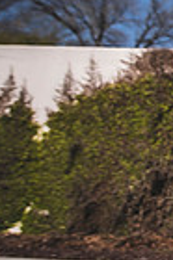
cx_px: 524
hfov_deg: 11.4
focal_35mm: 61
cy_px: 44
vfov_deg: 31.9
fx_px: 441
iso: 100
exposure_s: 1/3200
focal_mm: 14
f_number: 2.8
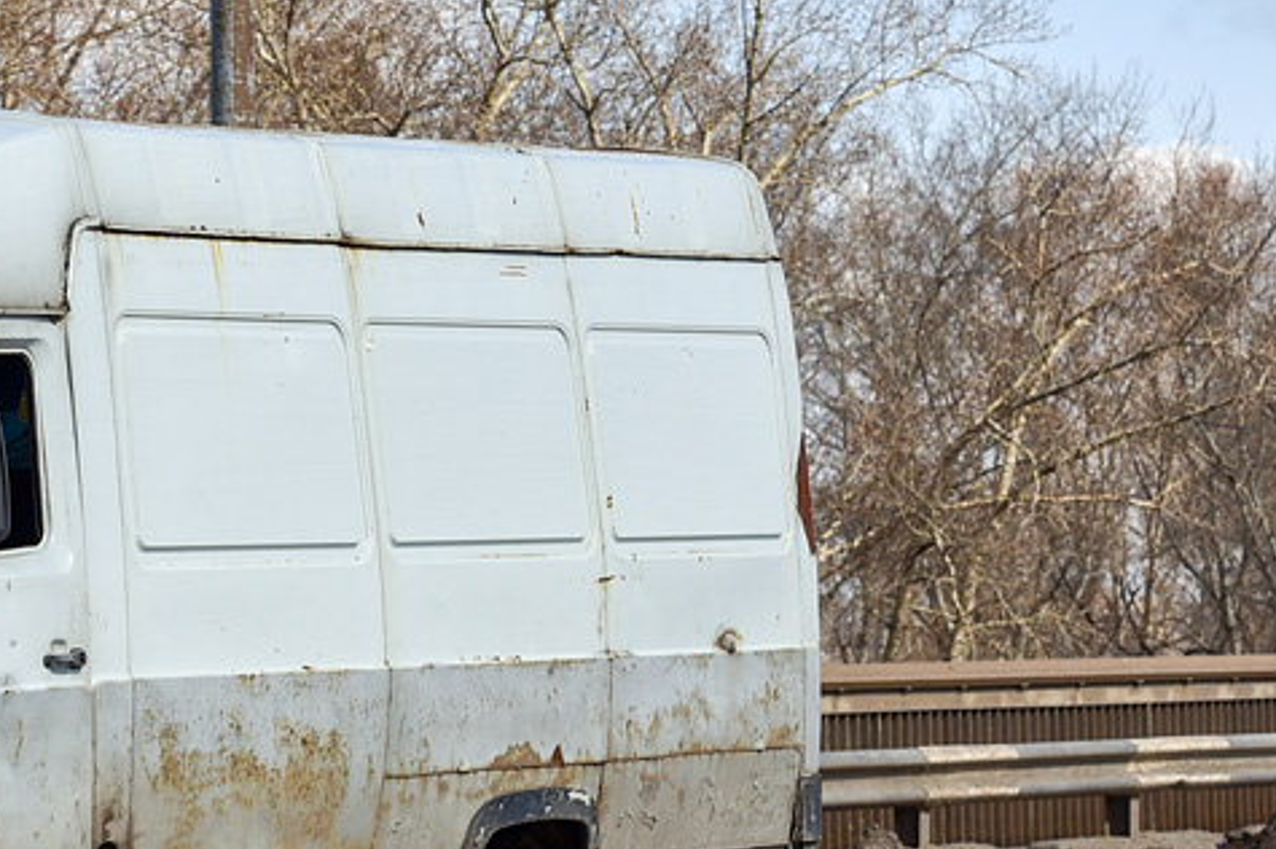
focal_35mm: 177
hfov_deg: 11.4
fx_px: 6269
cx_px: -231
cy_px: 376
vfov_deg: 7.7
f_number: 7.1
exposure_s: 1/1000
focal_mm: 70
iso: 200
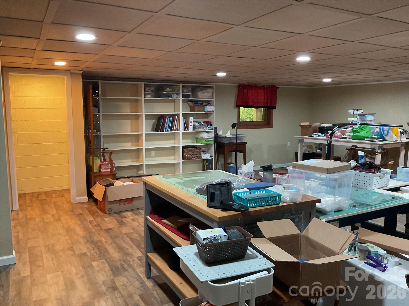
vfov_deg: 48.2
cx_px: 204
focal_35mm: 29
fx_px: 343
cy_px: 153
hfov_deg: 61.7
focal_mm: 3
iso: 200
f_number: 1.8
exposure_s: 1/60
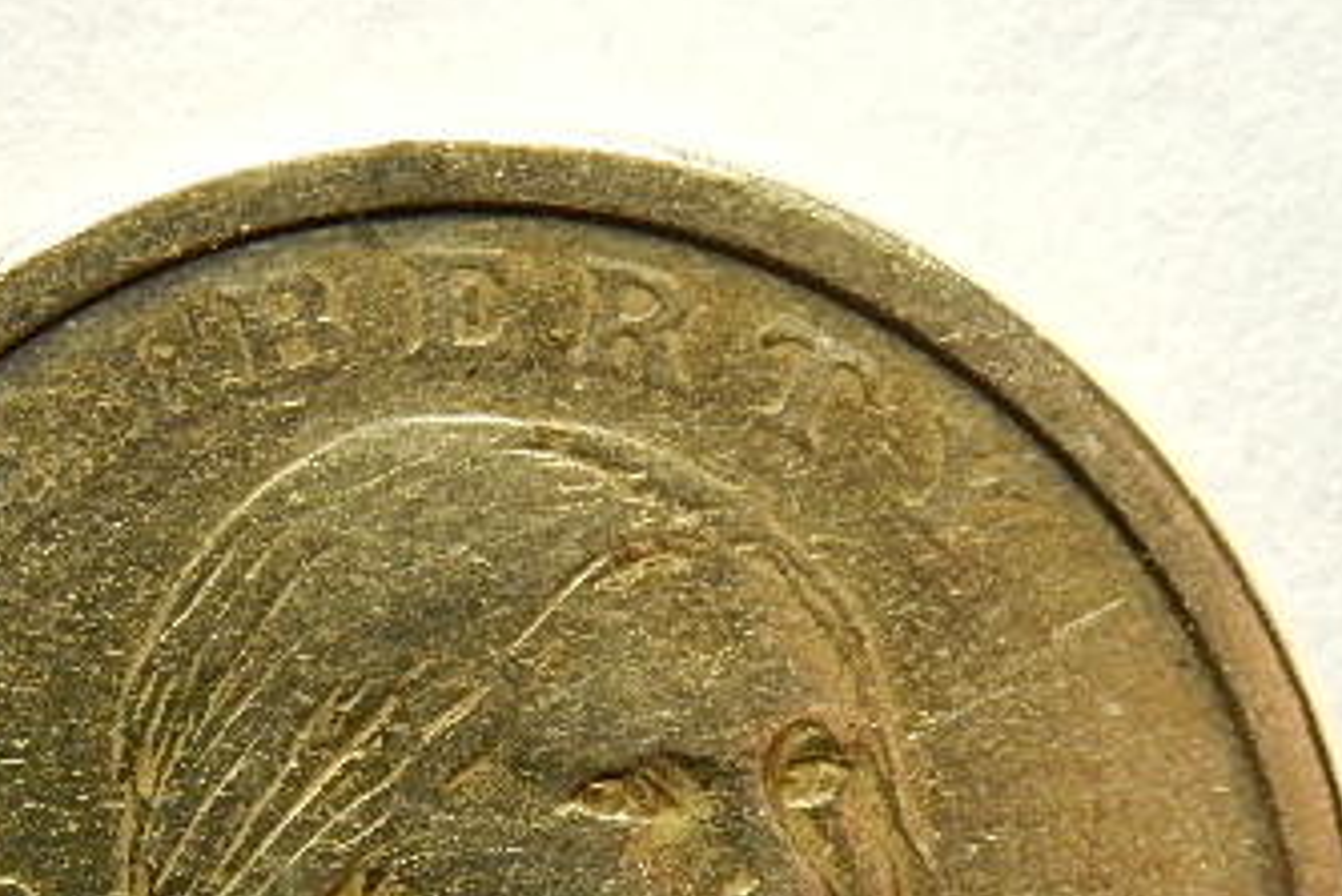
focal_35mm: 263
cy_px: 900
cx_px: 522
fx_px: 9808
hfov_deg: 7.8
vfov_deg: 5.2
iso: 800
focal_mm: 23.4
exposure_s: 1/250
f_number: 4.8
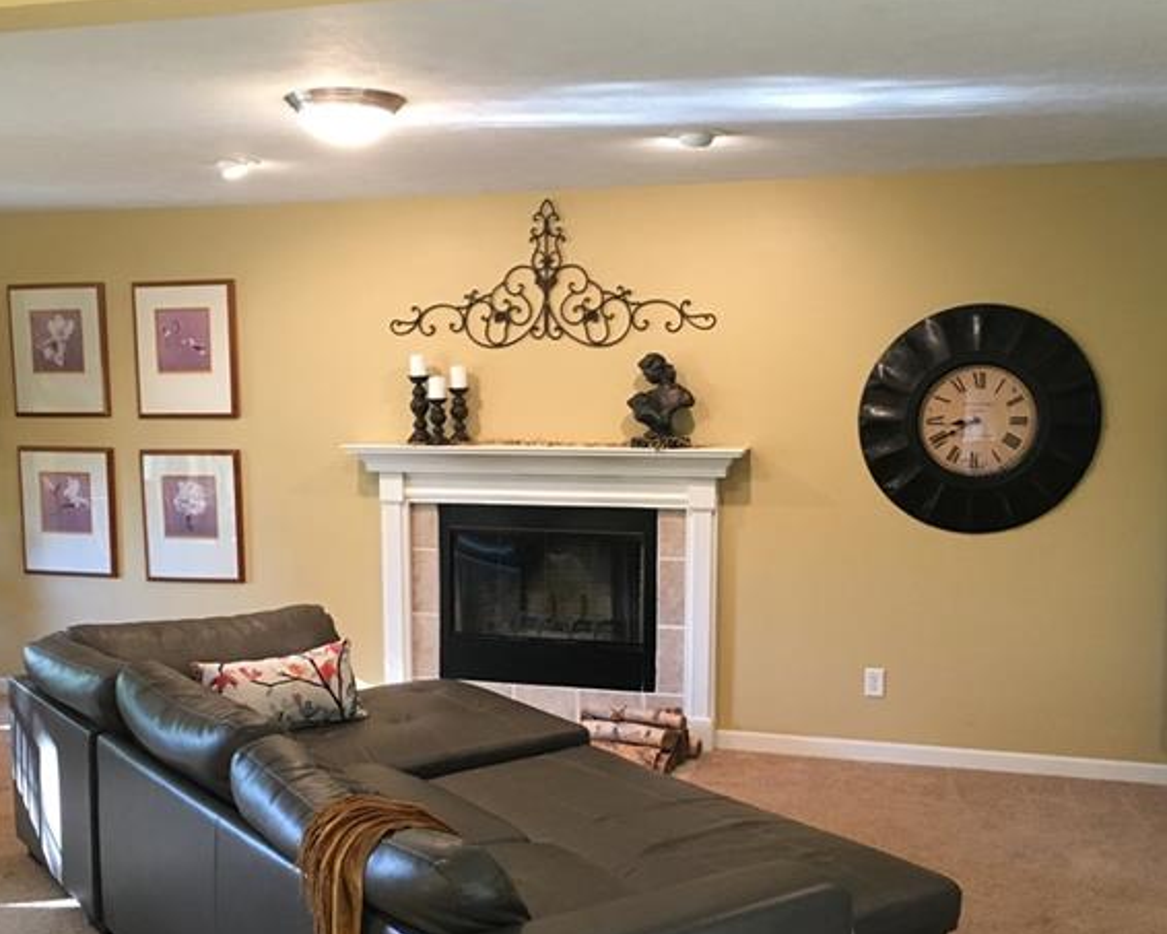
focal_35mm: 40
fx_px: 1382
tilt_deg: -7.0
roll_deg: +0.2
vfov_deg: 37.2
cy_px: 573
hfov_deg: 45.7
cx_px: 511
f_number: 2.2
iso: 125
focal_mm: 4.15
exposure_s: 1/30
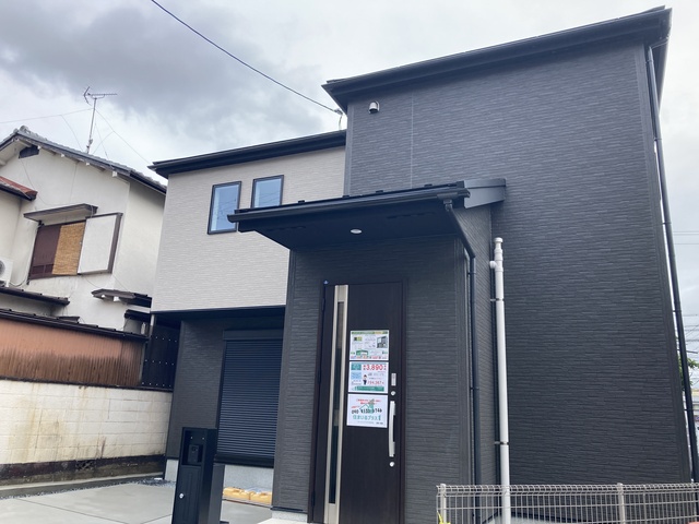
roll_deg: -2.8
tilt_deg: +15.8
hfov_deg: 63.4
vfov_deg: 49.7
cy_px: 262
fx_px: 565
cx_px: 350
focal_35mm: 28
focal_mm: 3.99
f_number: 1.8
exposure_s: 1/706
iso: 20
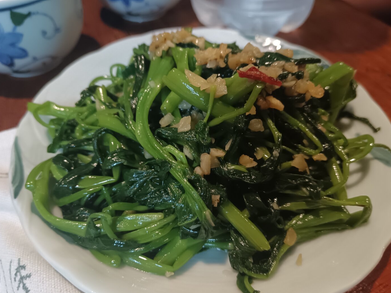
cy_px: 151
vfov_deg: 49.7
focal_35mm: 28
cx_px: 195
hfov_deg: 63.5
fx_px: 316
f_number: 1.9
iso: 1560
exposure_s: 1/25
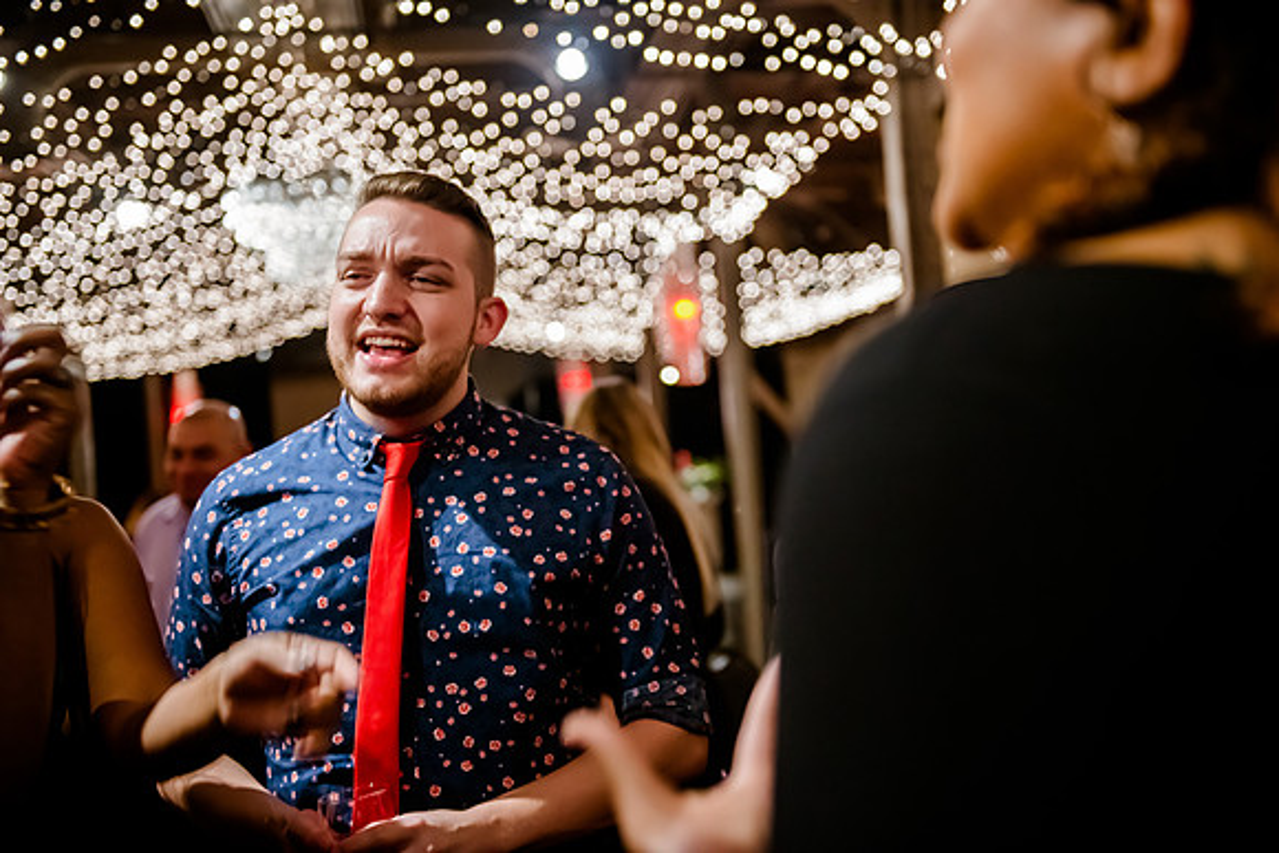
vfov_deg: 27.0
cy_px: 426
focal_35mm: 50
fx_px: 1777
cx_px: 640
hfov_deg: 39.6
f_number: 2.8
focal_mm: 50
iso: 5000
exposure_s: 1/125
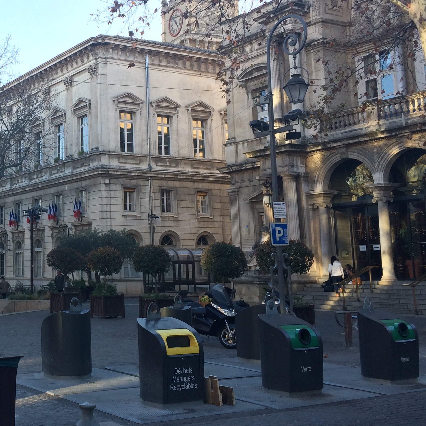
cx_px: 20
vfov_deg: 34.6
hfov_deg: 32.4
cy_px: 174
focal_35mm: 49
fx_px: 682
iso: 32
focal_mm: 4.15
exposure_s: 1/295
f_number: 2.2
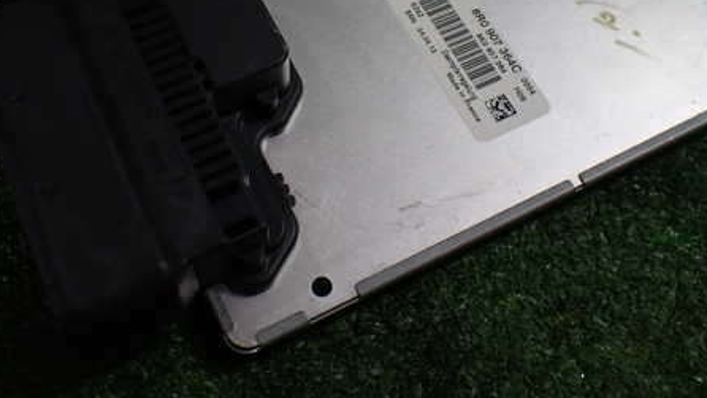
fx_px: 825
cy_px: 82
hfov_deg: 46.4
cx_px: 339
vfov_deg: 26.6
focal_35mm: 44
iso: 200
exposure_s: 1/125
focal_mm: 5.4
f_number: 2.3
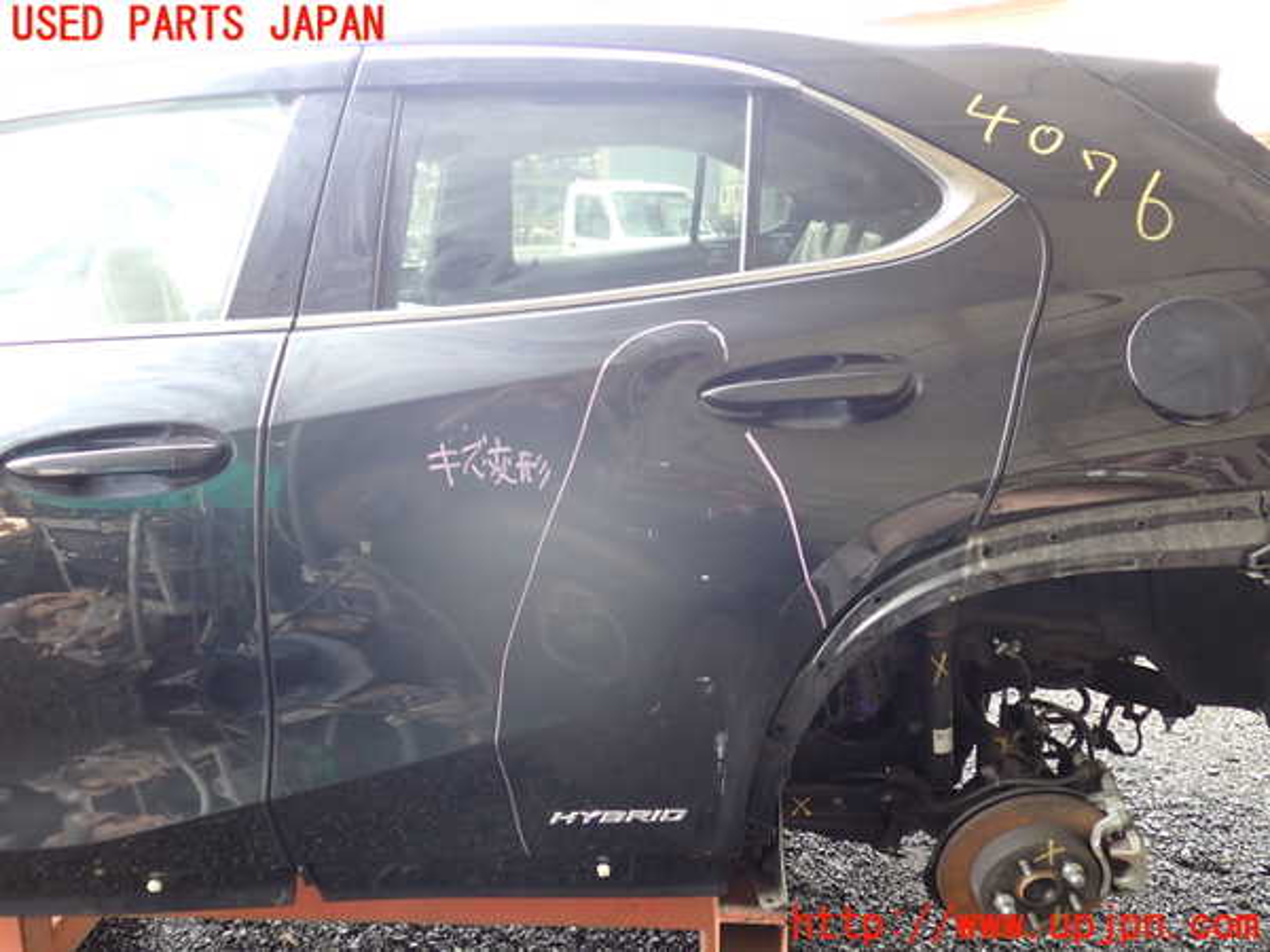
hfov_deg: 60.0
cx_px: 635
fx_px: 1101
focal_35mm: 30
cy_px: 476
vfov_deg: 46.8
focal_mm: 5.4
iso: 200
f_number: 2.3
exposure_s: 1/80
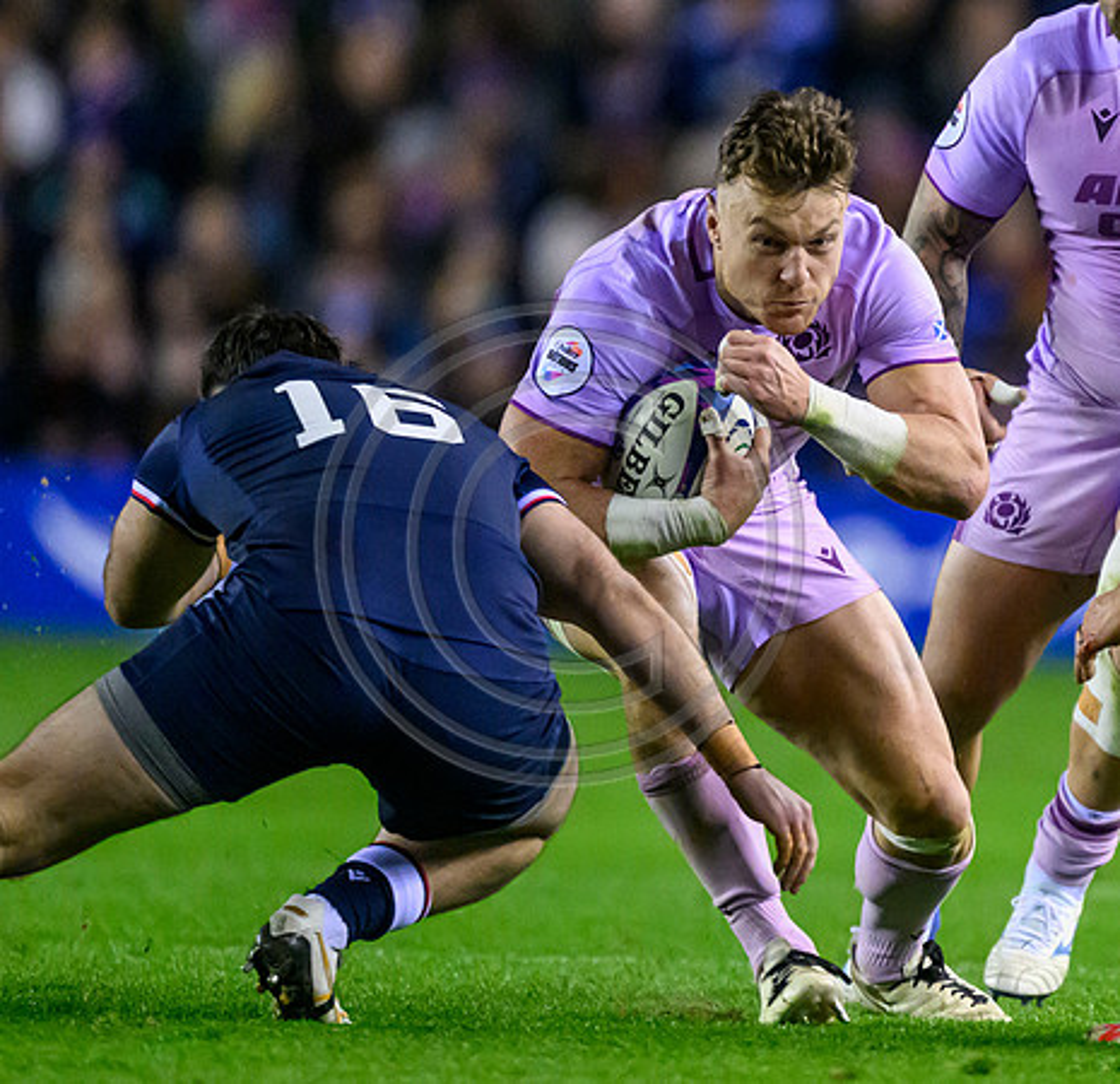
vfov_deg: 1.5
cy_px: 441
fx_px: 41084
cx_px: 985
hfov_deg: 1.6
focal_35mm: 1141
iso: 10000
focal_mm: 560
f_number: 4
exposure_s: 1/1250
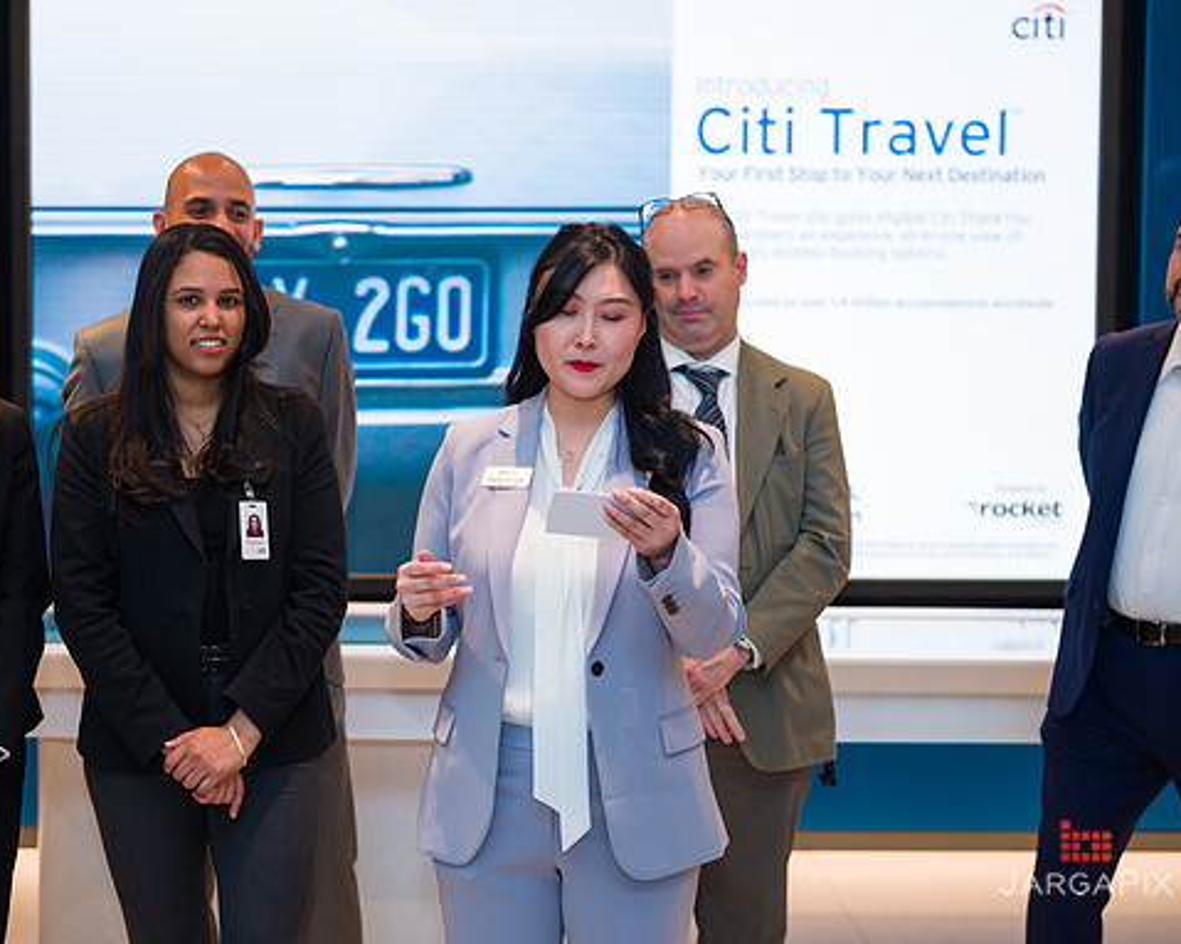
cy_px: 473
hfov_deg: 25.4
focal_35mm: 75
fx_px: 2621
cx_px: 520
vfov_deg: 20.4
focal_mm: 66
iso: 800
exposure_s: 1/200
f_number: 4
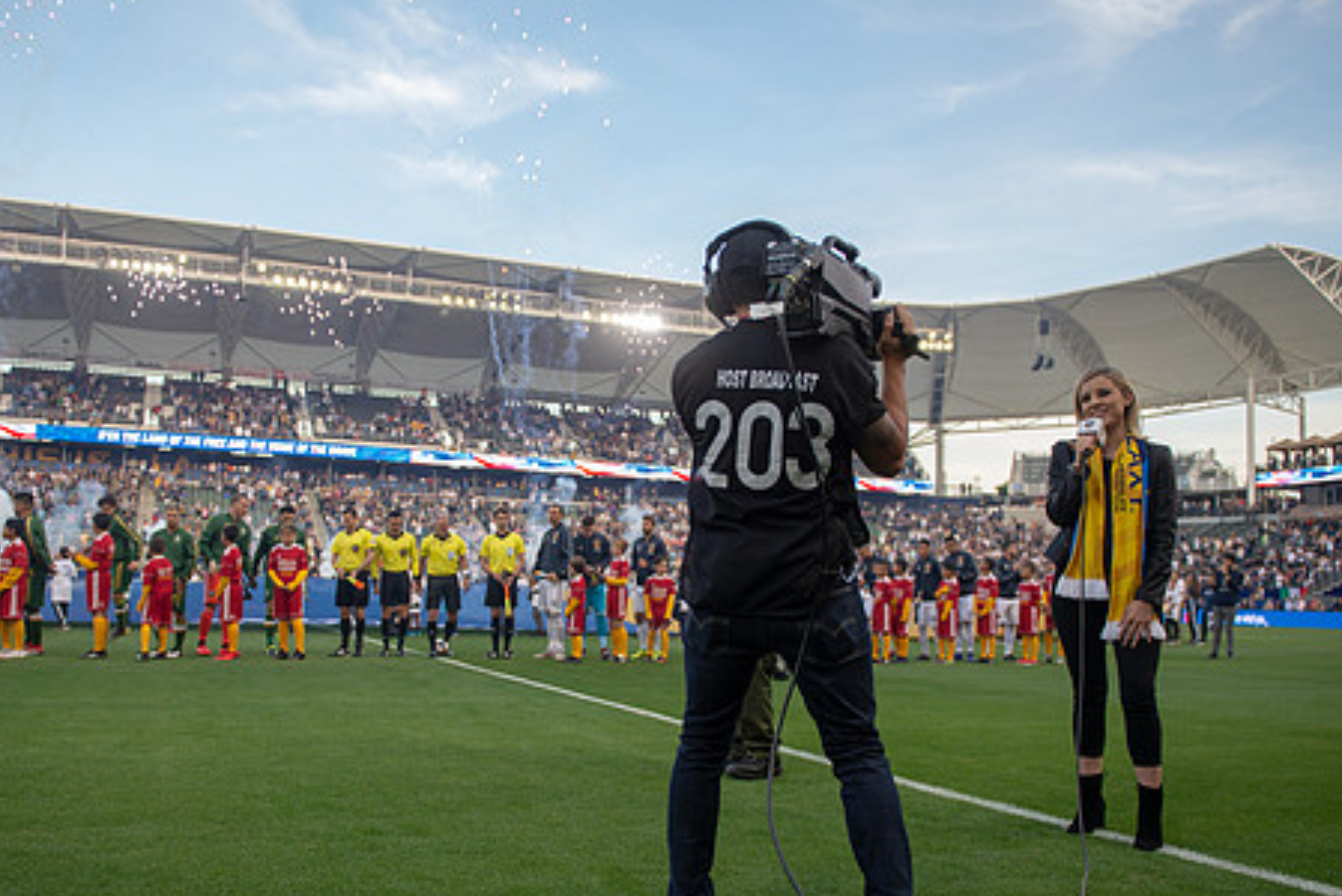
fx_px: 1156
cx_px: 601
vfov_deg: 42.2
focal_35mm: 31
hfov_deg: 60.1
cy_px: 533
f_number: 2.8
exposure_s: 1/1000
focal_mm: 24
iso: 400
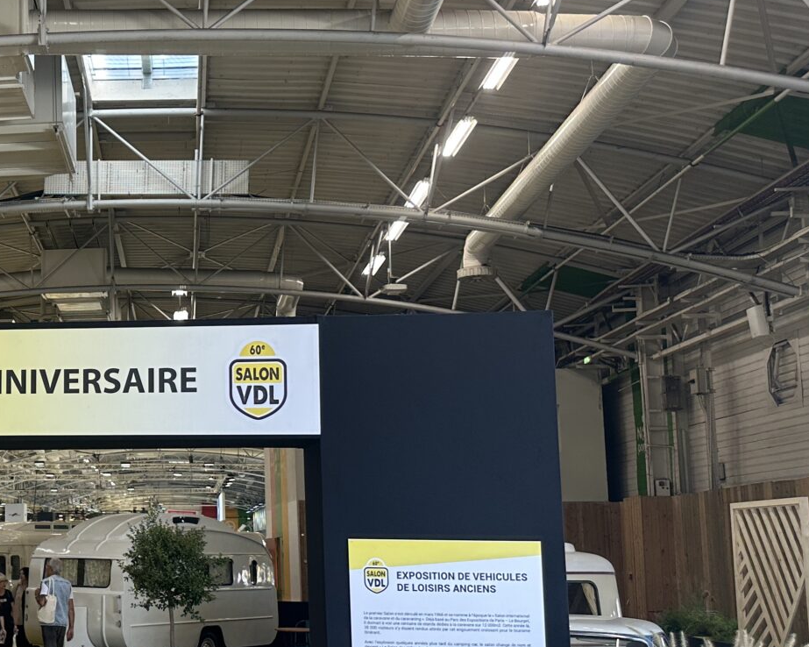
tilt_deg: +8.1
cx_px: 36
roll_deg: +0.3
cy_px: 380
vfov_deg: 29.1
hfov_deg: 33.5
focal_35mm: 52
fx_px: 1245
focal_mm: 6.86
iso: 125
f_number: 1.78
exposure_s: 1/100
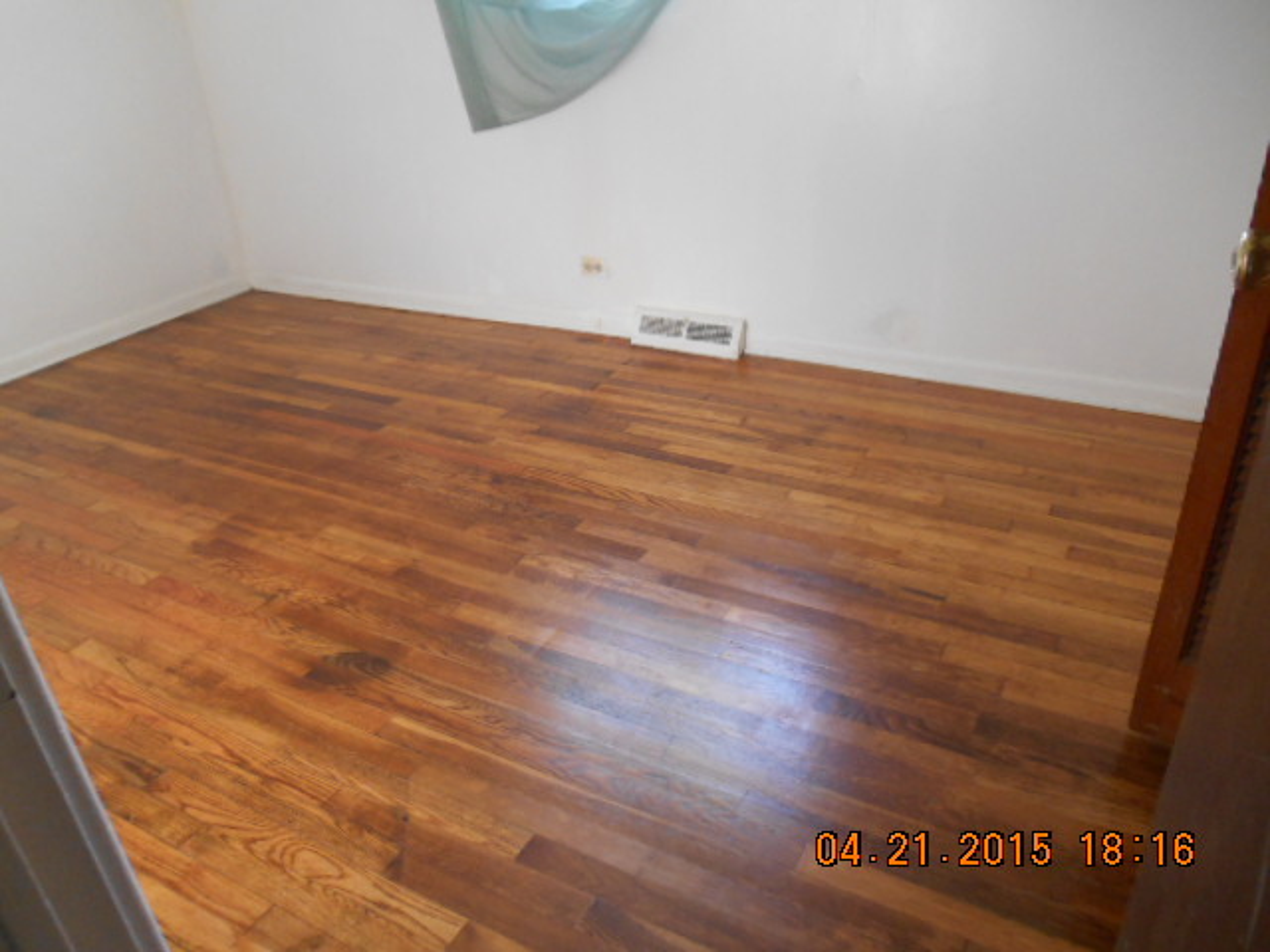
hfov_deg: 67.3
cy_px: 476
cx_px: 635
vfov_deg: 53.1
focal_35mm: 26
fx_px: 954
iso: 250
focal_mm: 4.7
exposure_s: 1/30
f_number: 3.4
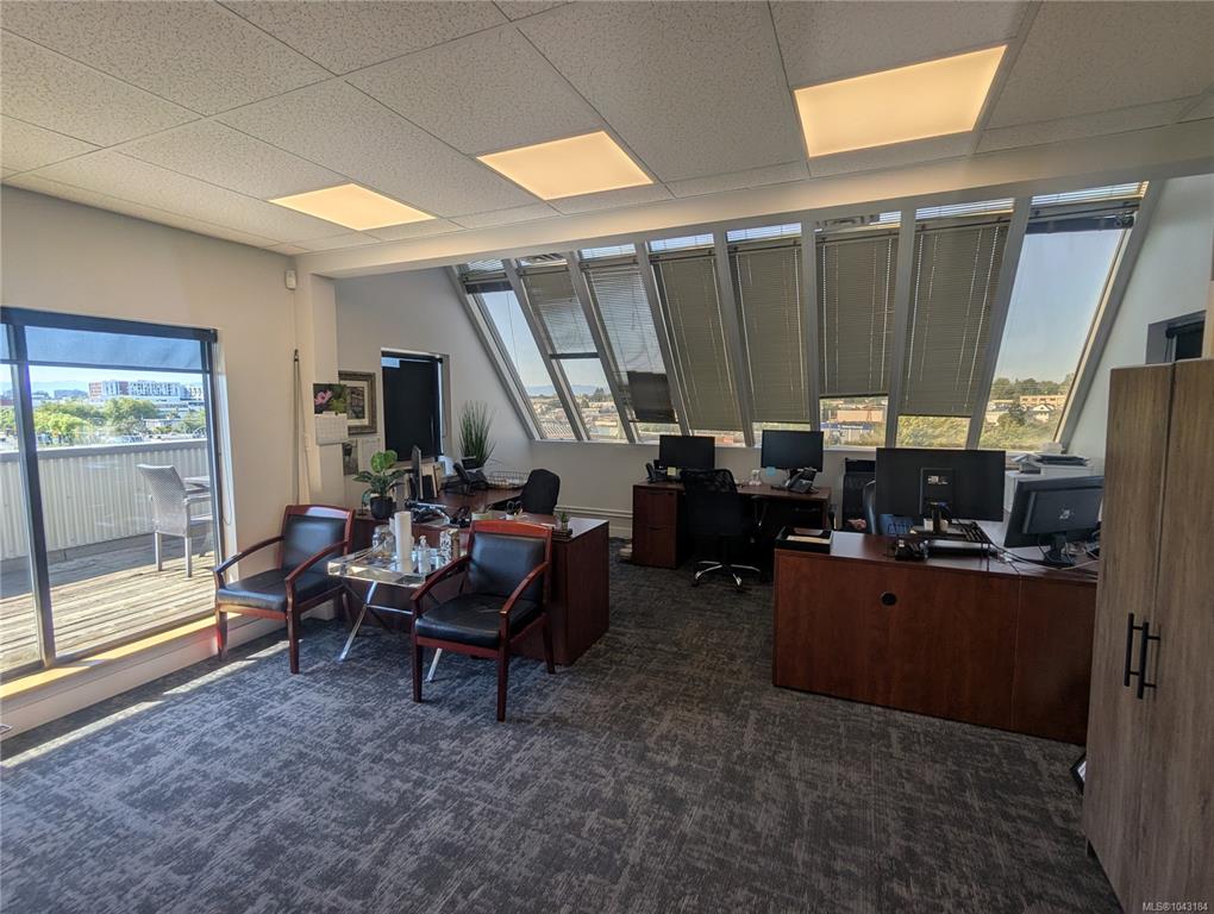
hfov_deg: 94.4
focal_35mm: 16
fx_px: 562
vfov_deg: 78.2
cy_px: 457
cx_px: 607
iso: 39
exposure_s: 1/360
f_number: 2.2
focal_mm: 2.35
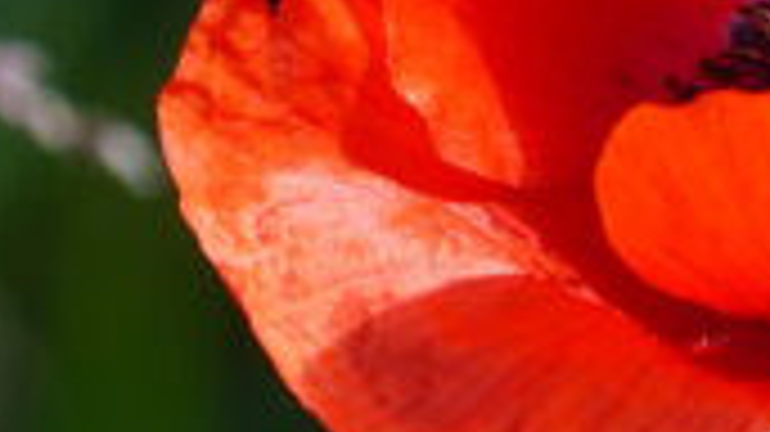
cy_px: -22
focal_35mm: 1526
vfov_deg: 0.8
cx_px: 874
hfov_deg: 1.4
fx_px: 31142
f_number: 4
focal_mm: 108
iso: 100
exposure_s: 1/400
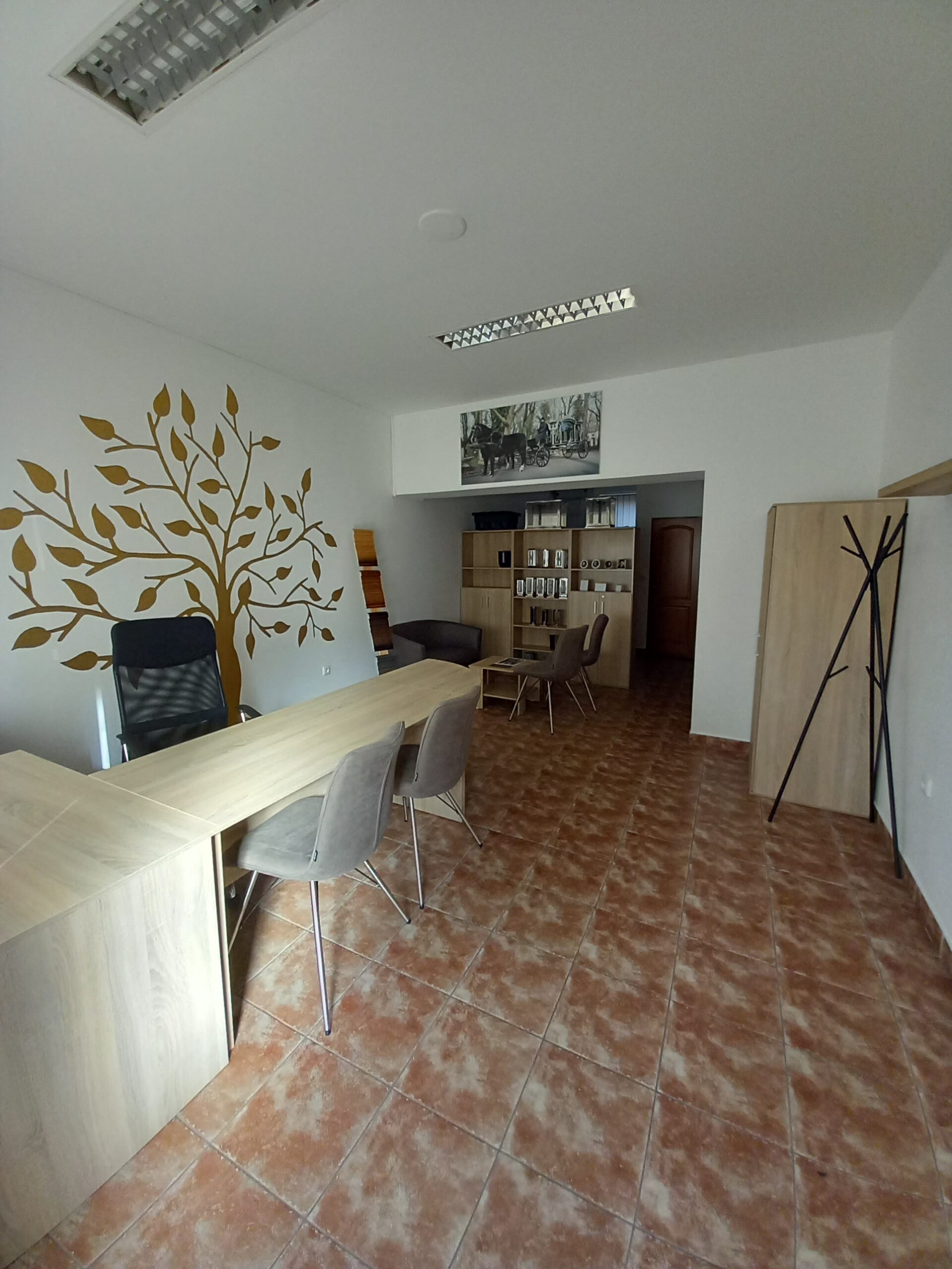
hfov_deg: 89.9
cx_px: 476
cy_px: 634
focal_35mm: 13
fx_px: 477
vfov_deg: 106.2
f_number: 2.2
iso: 125
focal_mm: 1.13
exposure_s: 1/100
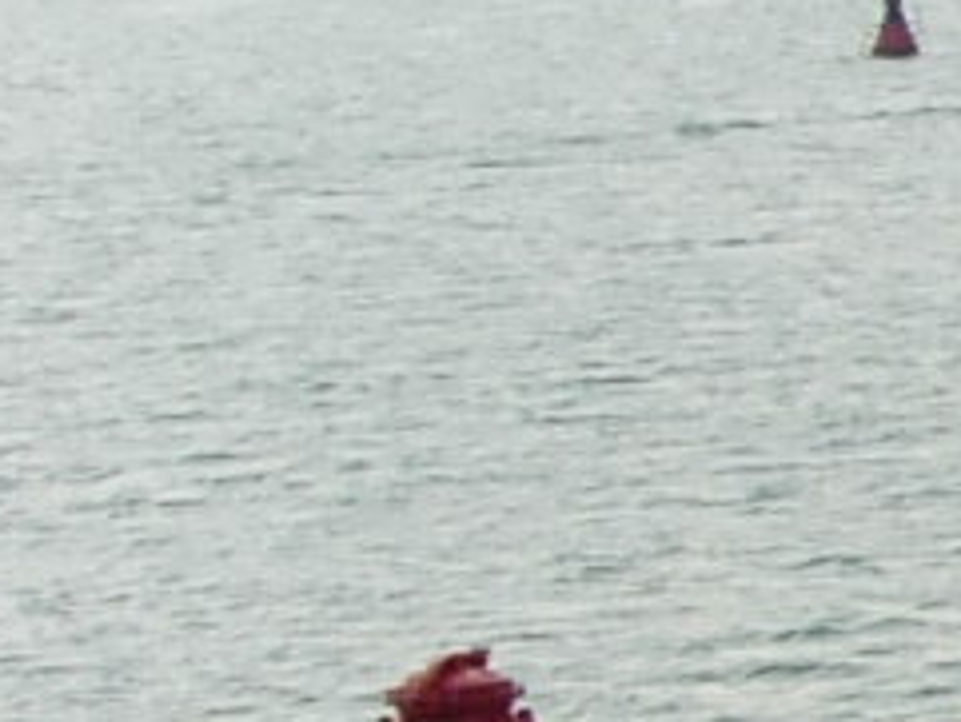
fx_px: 6999
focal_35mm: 252
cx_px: 3043
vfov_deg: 5.9
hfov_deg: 6.9
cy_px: 630
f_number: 4.8
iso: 64
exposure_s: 1/373
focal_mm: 7.8
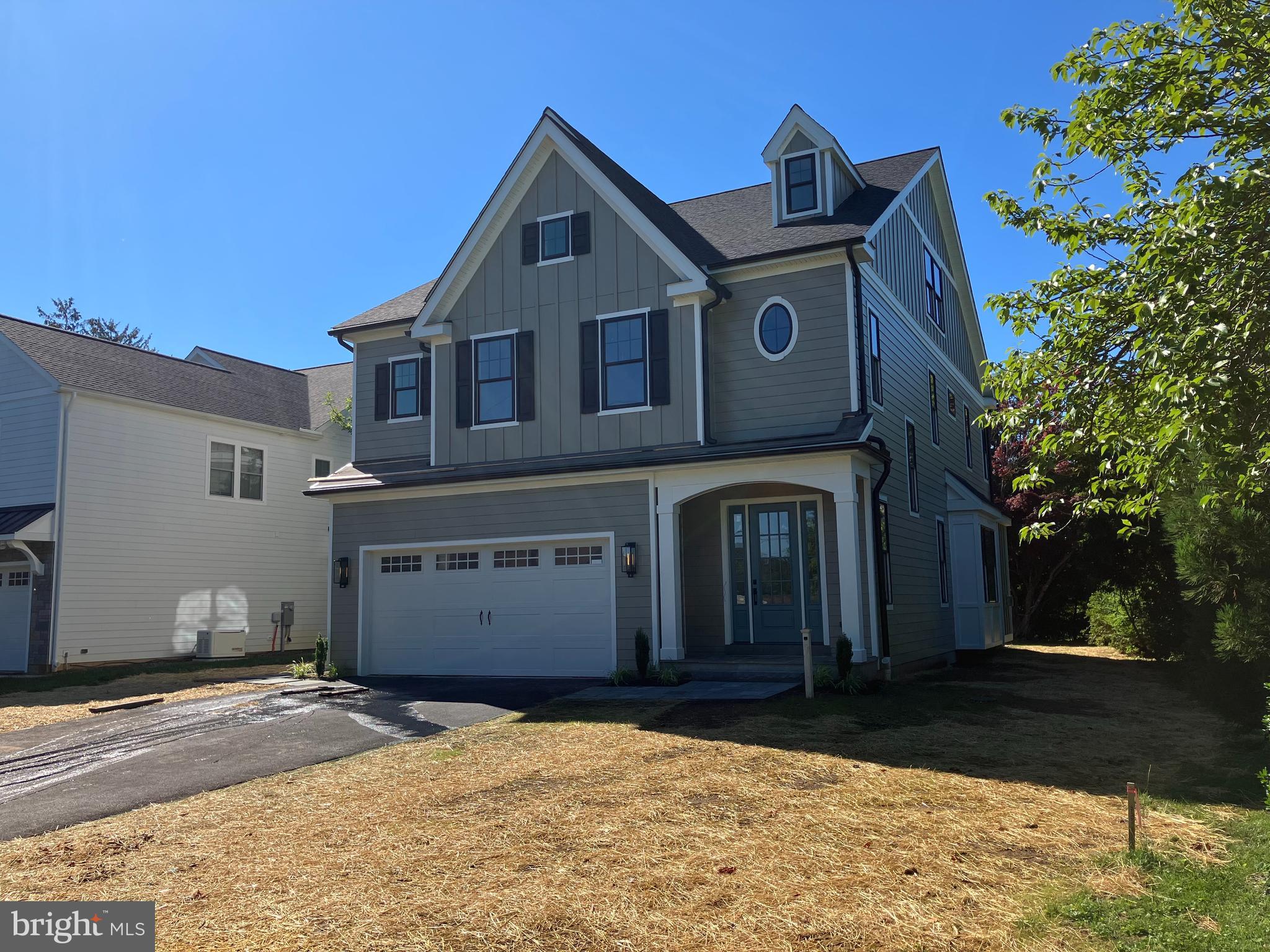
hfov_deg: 63.4
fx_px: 1027
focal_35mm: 28
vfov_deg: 49.7
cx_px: 635
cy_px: 476
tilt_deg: +8.4
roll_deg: +1.8
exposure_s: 1/1799
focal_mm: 3.99
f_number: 1.8
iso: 32
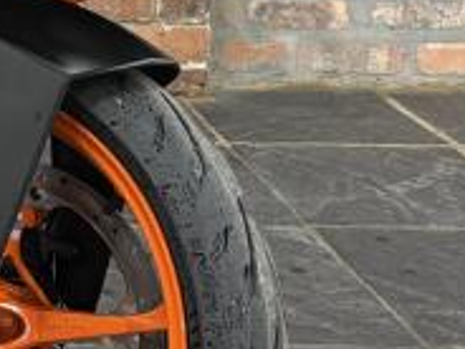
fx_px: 1518
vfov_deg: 12.8
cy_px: -81
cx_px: -351
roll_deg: +0.1
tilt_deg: -11.3
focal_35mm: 113
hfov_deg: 15.2
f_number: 1.6
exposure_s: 1/50
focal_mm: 5.96
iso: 125
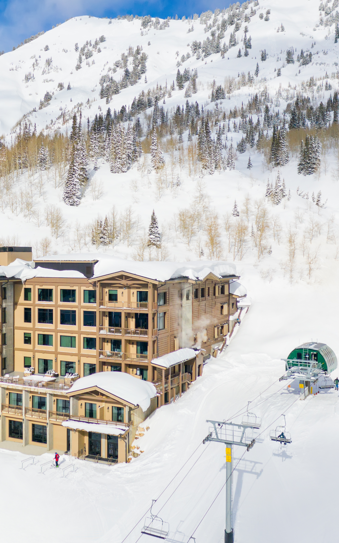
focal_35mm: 43
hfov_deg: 29.0
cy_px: 271
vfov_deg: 46.2
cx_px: 52
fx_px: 636
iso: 100
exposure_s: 1/8000
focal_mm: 10.26
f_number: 3.2
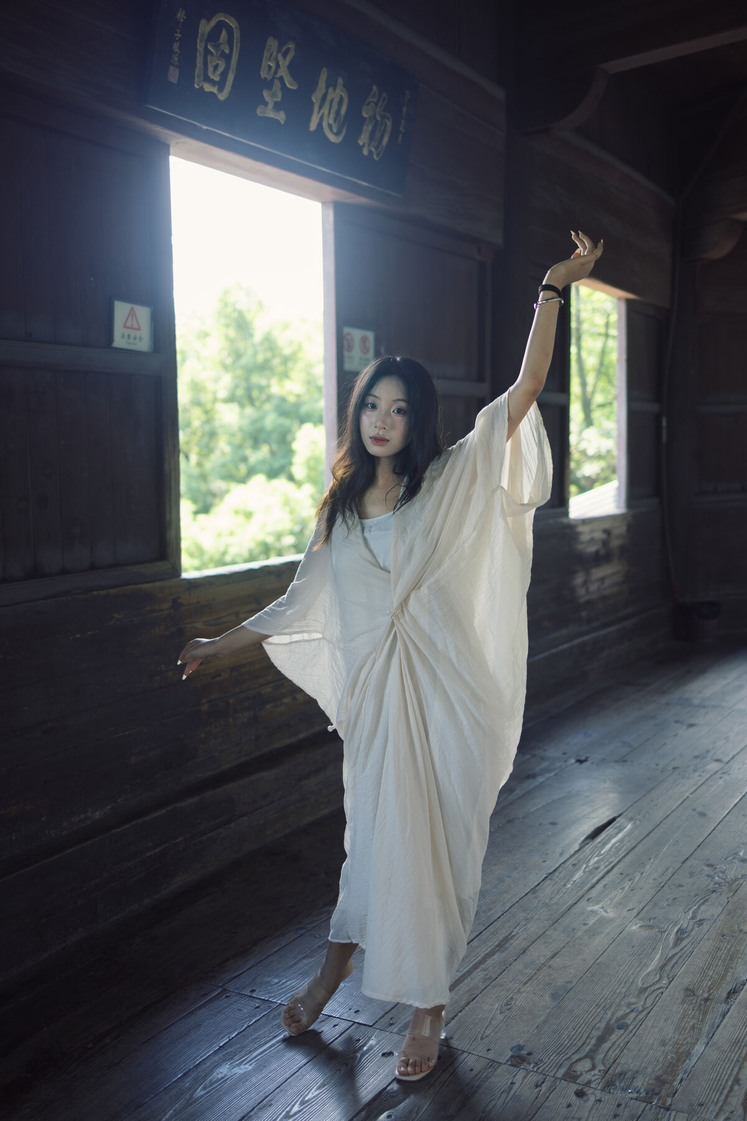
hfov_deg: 37.9
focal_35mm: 35
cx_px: 374
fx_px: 1089
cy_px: 560
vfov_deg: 54.4
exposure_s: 1/200
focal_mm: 35
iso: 100
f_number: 2
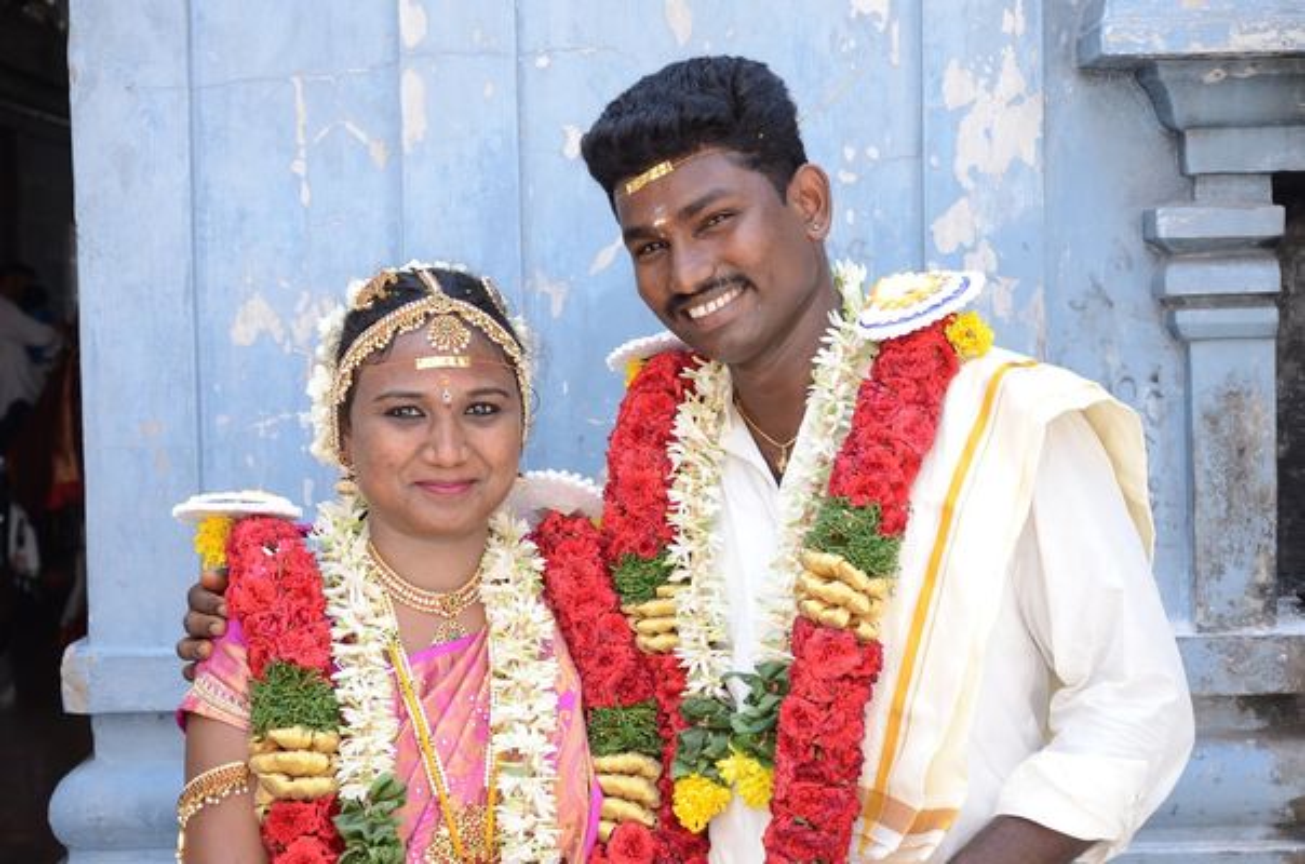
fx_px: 2604
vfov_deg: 18.8
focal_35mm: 72
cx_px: 652
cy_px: 432
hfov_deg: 28.1
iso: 250
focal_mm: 48
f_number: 6.3
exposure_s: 1/125
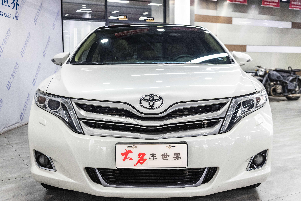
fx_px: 368
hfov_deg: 44.5
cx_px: 150
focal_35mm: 44
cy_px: 100
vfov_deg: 30.5
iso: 1000
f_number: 4.5
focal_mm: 44
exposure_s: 1/50
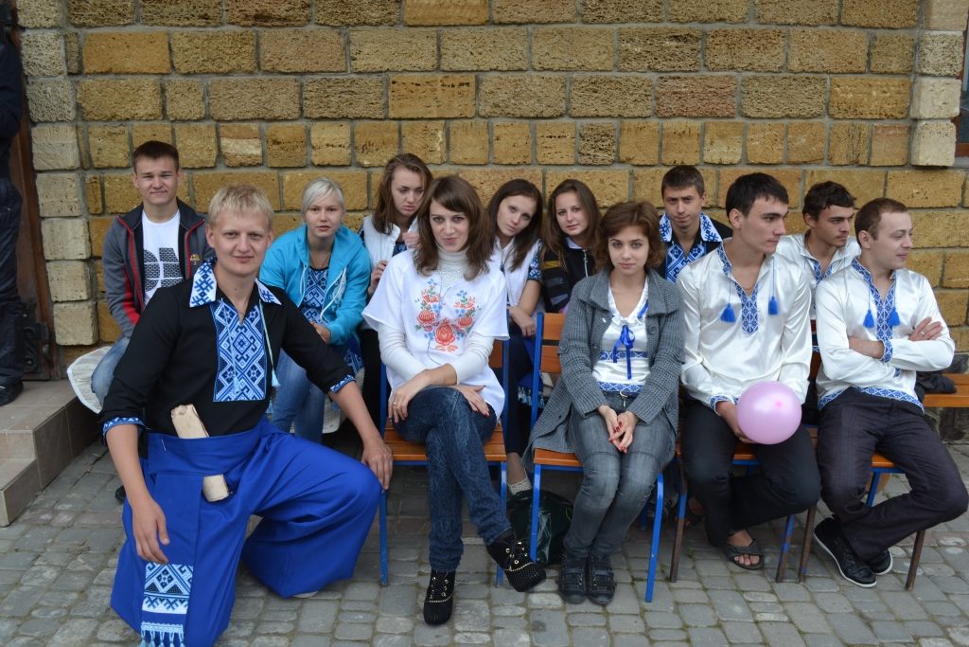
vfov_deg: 40.0
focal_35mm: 33
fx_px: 888
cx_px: 484
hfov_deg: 57.2
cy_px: 324
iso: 125
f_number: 5.6
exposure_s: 1/125
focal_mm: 22
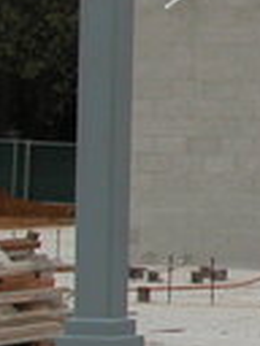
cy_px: 61
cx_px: 972
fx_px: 3235
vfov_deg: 6.1
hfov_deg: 4.3
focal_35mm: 323
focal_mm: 11.6
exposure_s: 1/172
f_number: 5.3
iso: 100
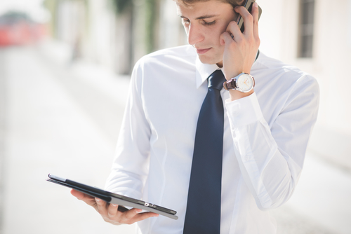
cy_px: 117
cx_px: 176
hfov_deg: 23.9
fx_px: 829
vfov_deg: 16.1
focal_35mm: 85
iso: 100
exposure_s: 1/640
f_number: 2.8
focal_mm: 85
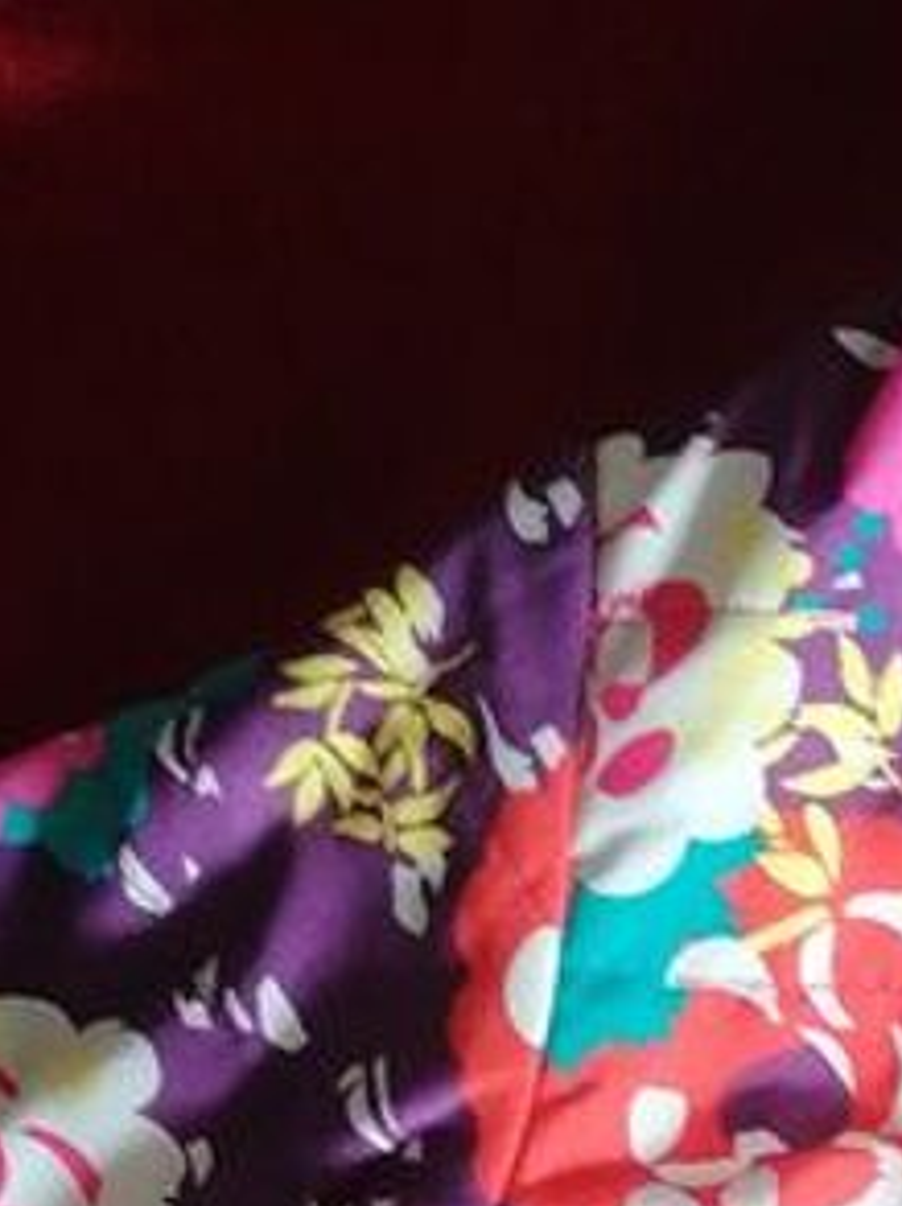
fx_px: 4283
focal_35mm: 123
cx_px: 1520
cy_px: 1620
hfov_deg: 11.3
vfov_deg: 15.2
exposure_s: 1/33.3
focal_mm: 4.75
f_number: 1.8
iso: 160
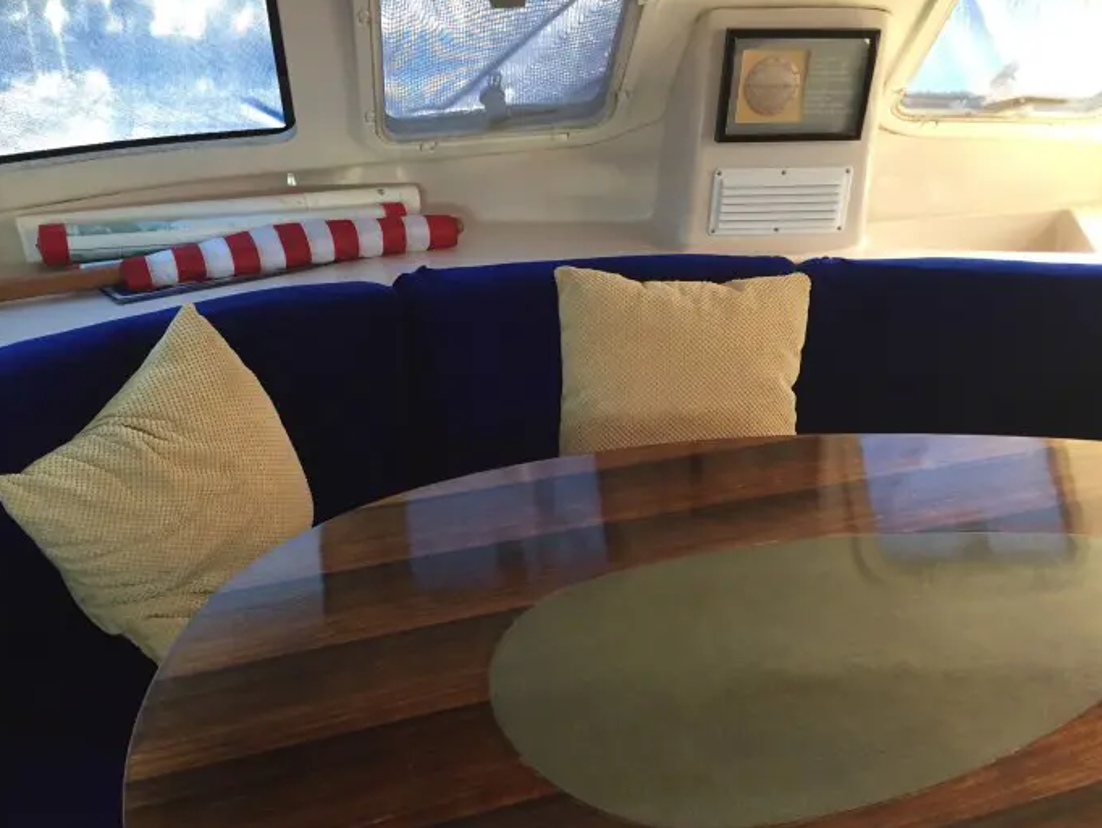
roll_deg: -1.3
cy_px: 445
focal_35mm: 34
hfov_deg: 53.9
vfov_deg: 41.8
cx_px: 525
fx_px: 1083
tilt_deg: -24.5
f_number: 2.2
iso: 125
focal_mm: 4.15
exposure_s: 1/30
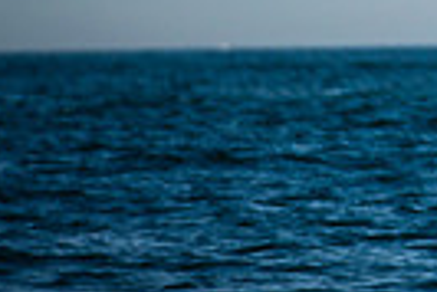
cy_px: -296
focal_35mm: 935
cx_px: 925
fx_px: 11362
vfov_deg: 1.5
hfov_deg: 2.2
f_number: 3.2
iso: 320
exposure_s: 1/6400
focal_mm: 200
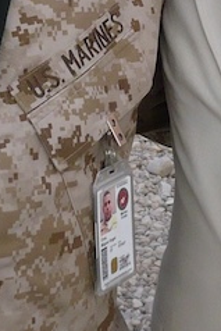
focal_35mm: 165
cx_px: 136
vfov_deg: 12.3
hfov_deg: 8.3
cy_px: 17
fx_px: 1517
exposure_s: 1/320
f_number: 2.8
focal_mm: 5.8
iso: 100
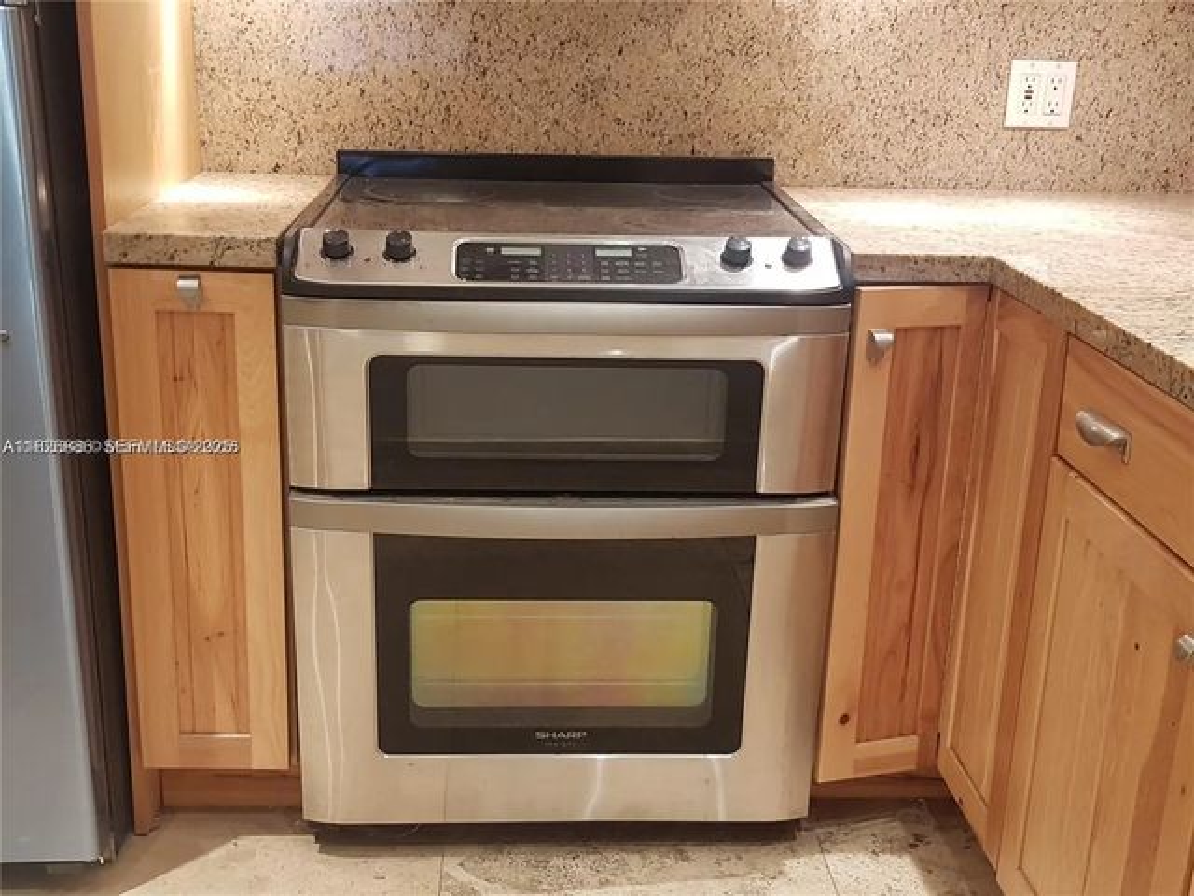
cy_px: 448
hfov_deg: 67.3
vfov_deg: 53.1
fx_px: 897
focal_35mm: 26
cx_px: 597
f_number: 1.7
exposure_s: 1/24
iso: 160
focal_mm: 4.2
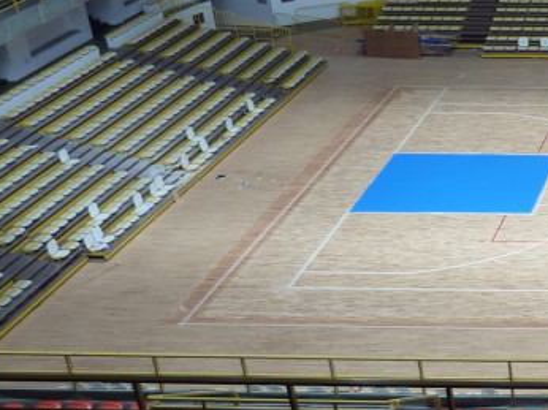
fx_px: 1171
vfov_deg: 19.9
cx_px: 798
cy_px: 241
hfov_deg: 22.2
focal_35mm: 74
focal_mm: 4.1
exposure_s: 1/30
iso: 125
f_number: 3.3
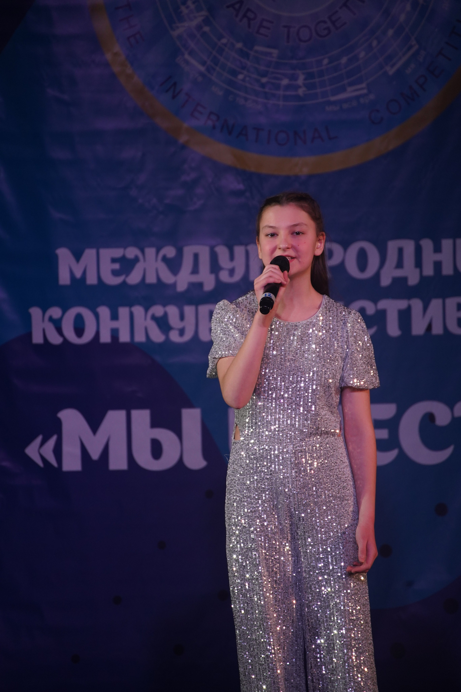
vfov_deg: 6.9
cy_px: 346
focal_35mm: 300
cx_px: 230
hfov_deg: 4.6
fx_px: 5762
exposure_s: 1/250
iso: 1600
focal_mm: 300
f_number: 6.3
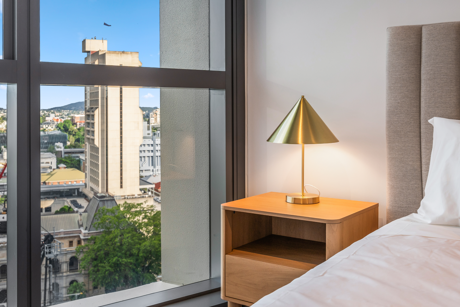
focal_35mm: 39
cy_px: 154
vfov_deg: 34.2
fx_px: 498
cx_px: 230
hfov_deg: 49.6
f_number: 8
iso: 200
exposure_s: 1/25
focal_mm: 26
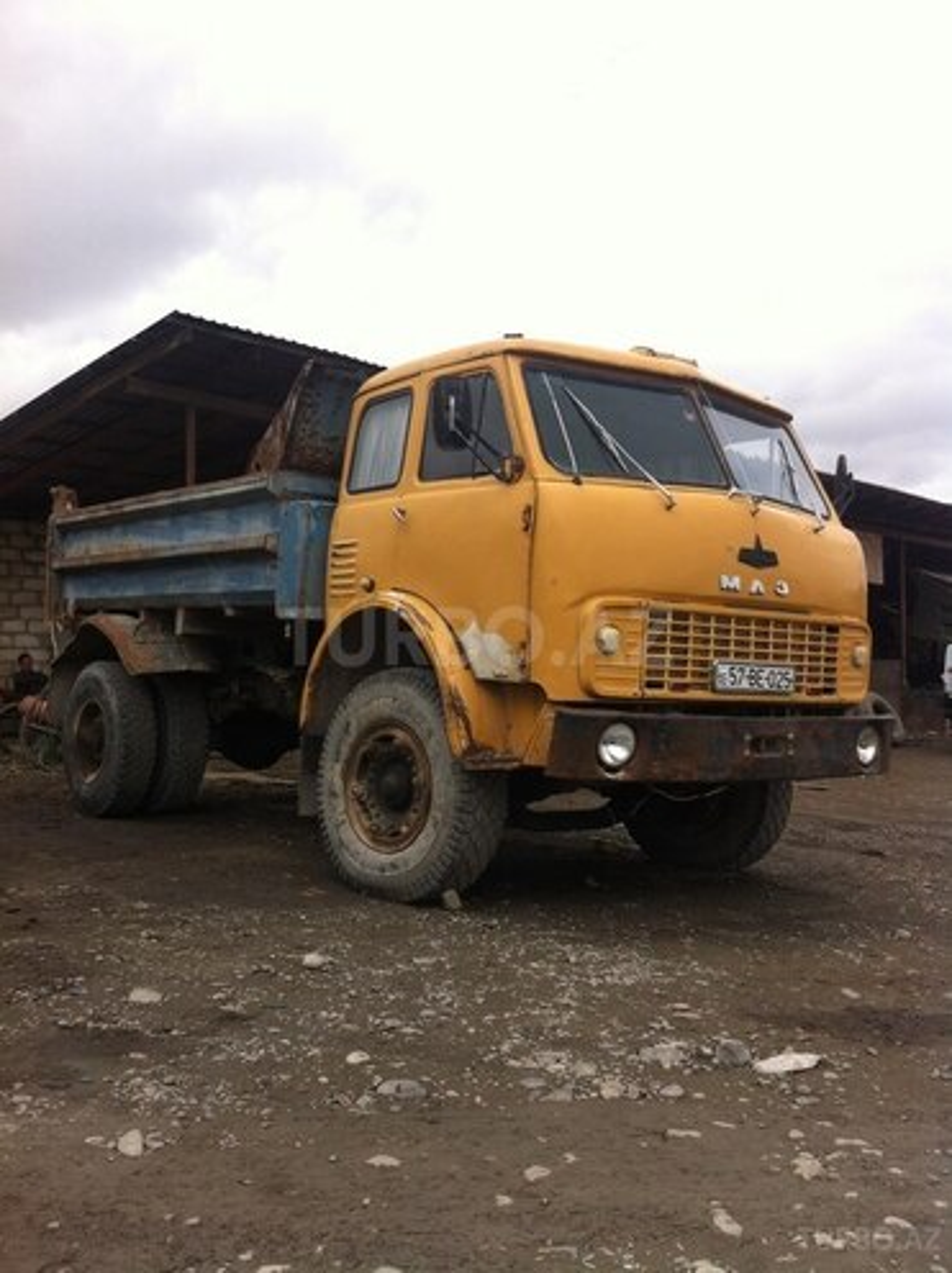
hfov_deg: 40.6
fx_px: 1286
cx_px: 476
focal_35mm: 35
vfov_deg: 52.7
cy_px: 636
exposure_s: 1/1077
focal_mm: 3.85
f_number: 2.8
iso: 80
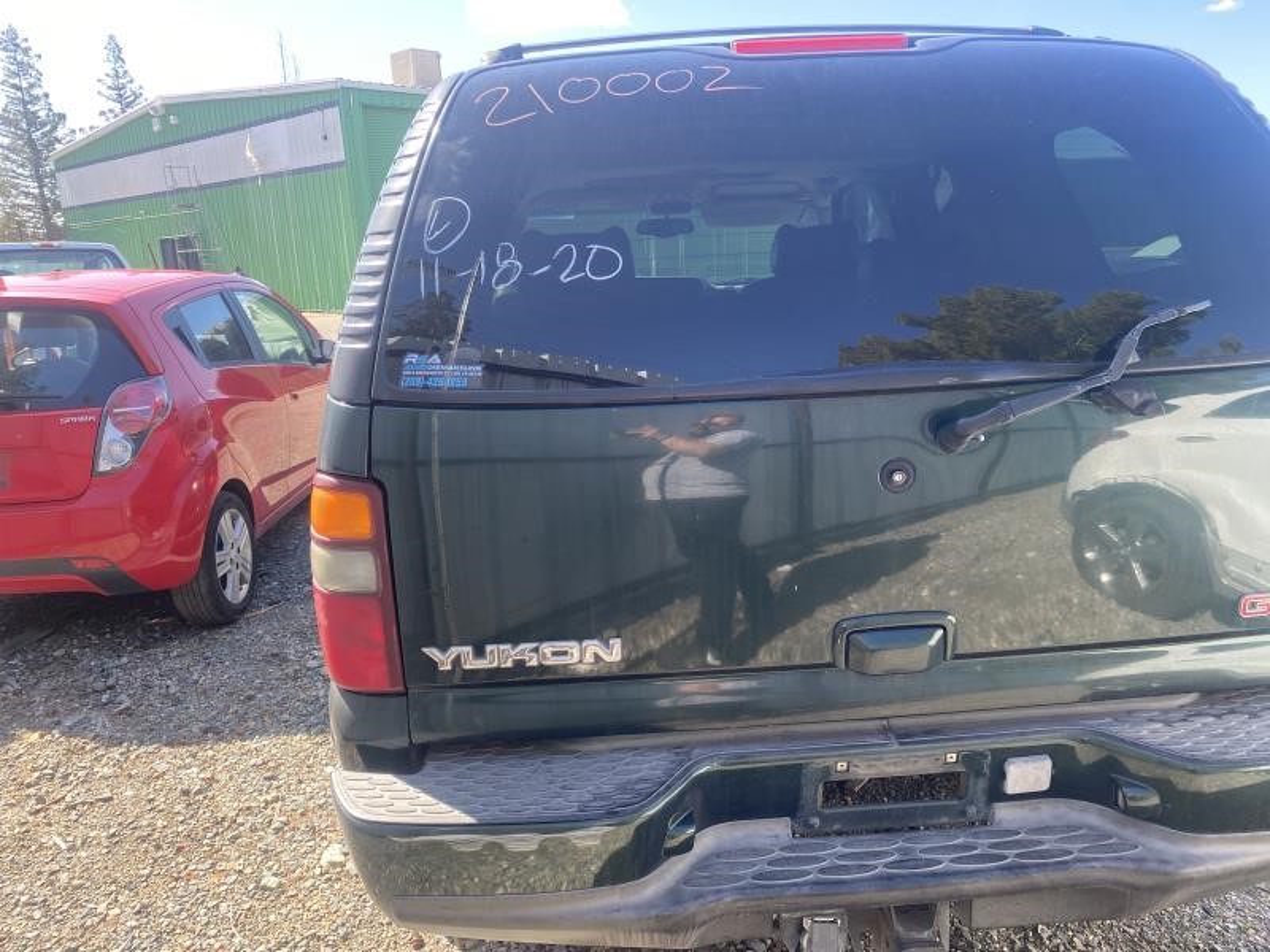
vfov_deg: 53.1
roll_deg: +2.6
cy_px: 476
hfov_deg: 67.3
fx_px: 954
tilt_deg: -11.5
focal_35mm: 26
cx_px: 635
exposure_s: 1/305
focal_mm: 4.25
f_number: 1.8
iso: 32
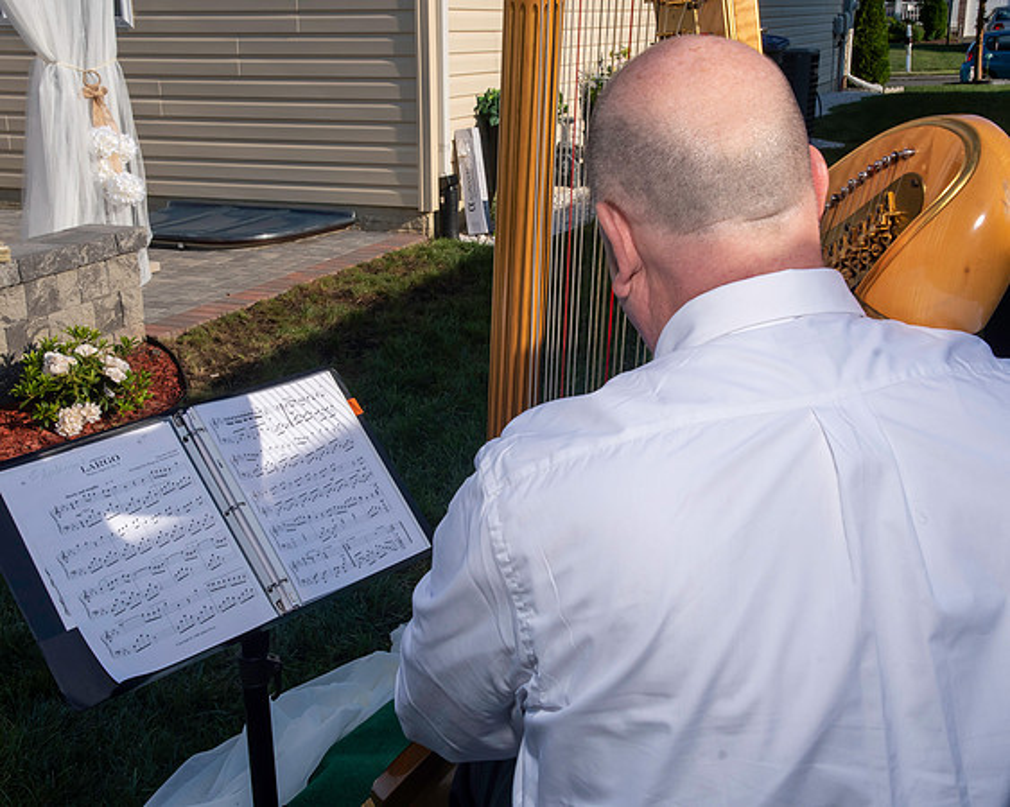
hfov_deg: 40.7
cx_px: 486
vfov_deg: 33.0
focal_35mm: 46
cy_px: 404
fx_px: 1363
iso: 400
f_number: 14
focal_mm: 27
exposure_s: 1/250
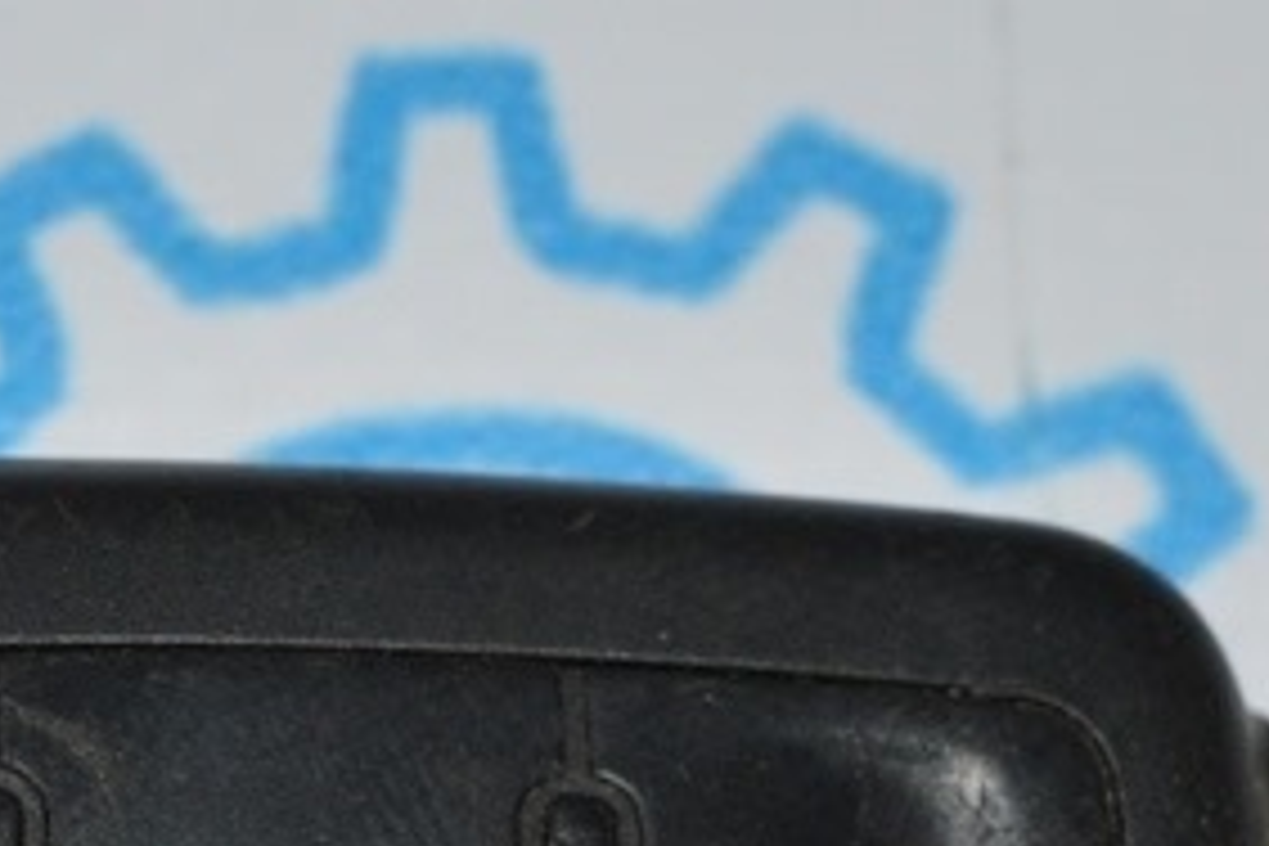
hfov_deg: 10.4
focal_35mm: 196
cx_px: 162
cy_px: 1024
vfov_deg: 7.0
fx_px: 6908
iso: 100
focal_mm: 36
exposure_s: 1/60
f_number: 8
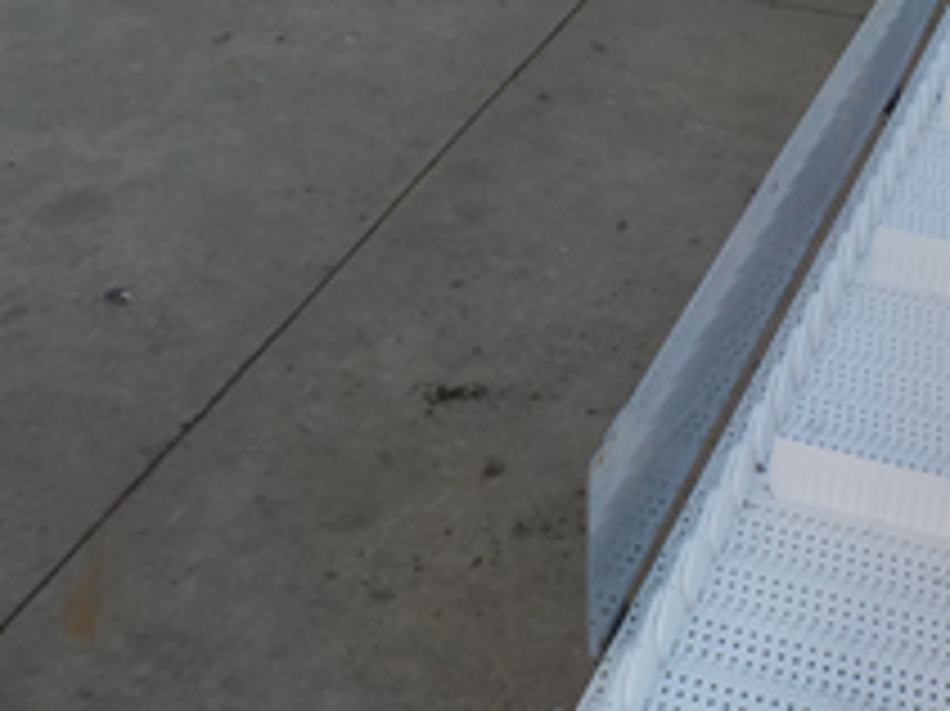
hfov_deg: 32.1
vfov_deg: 25.6
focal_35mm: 57
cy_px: 297
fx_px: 1563
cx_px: 860
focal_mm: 4.1
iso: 125
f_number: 3.3
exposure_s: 1/160
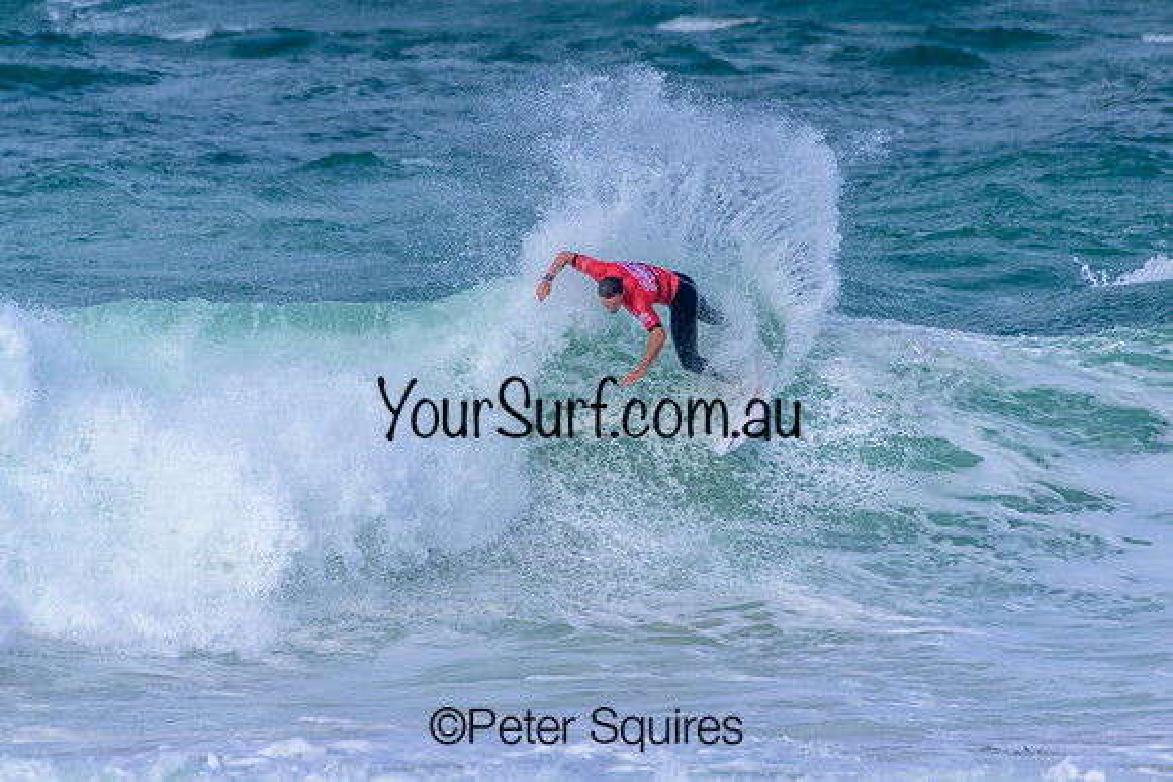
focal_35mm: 900
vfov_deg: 1.5
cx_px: 586
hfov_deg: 2.3
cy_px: 391
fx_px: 29330
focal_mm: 900
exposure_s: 1/2500
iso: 900
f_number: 11
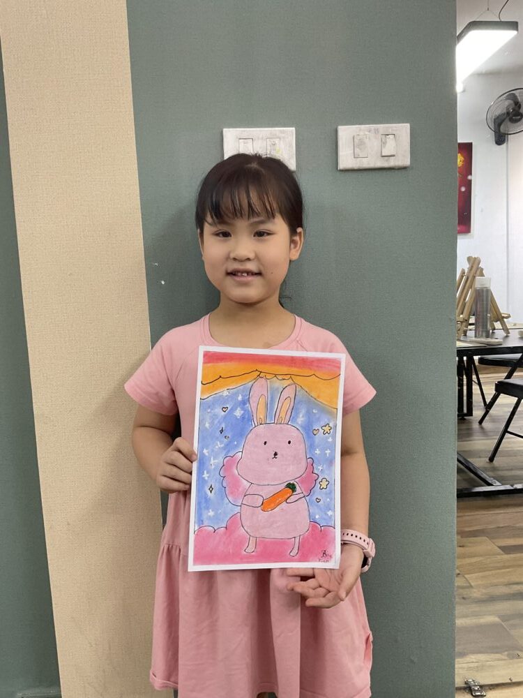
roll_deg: +1.4
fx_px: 584
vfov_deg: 61.7
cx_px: 262
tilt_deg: -7.2
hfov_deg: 48.2
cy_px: 349
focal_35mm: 29
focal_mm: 3
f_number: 1.8
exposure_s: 1/50
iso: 50
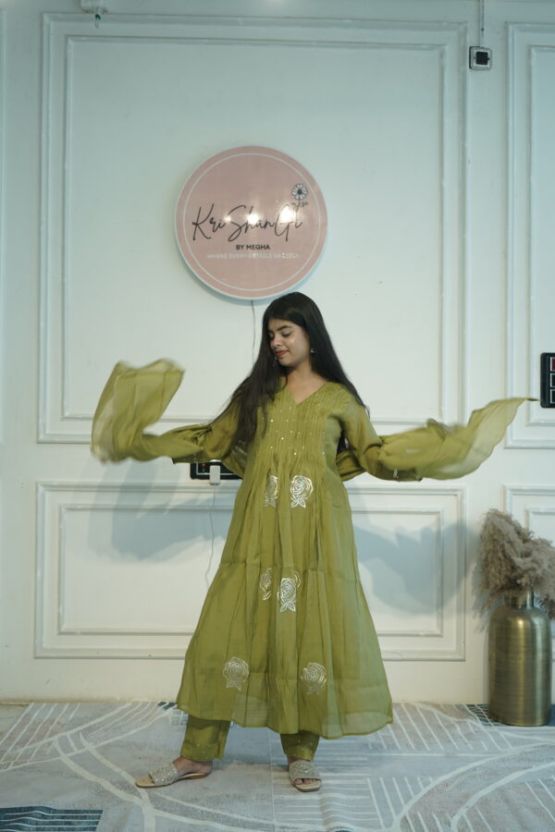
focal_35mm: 40
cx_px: 278
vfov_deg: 48.5
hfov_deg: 33.4
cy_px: 416
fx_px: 925
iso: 160
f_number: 4
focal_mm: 40
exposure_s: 1/100
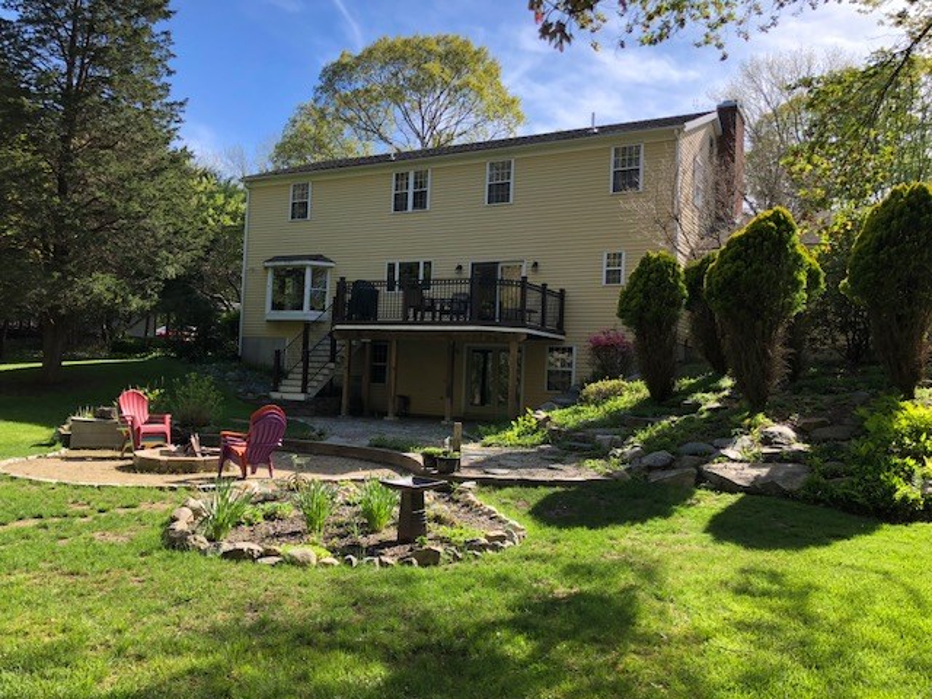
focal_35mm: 28
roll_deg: -2.0
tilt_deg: +3.3
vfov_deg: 49.7
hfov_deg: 63.4
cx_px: 466
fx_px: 754
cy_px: 350
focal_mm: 3.99
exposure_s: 1/505
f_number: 1.8
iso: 20
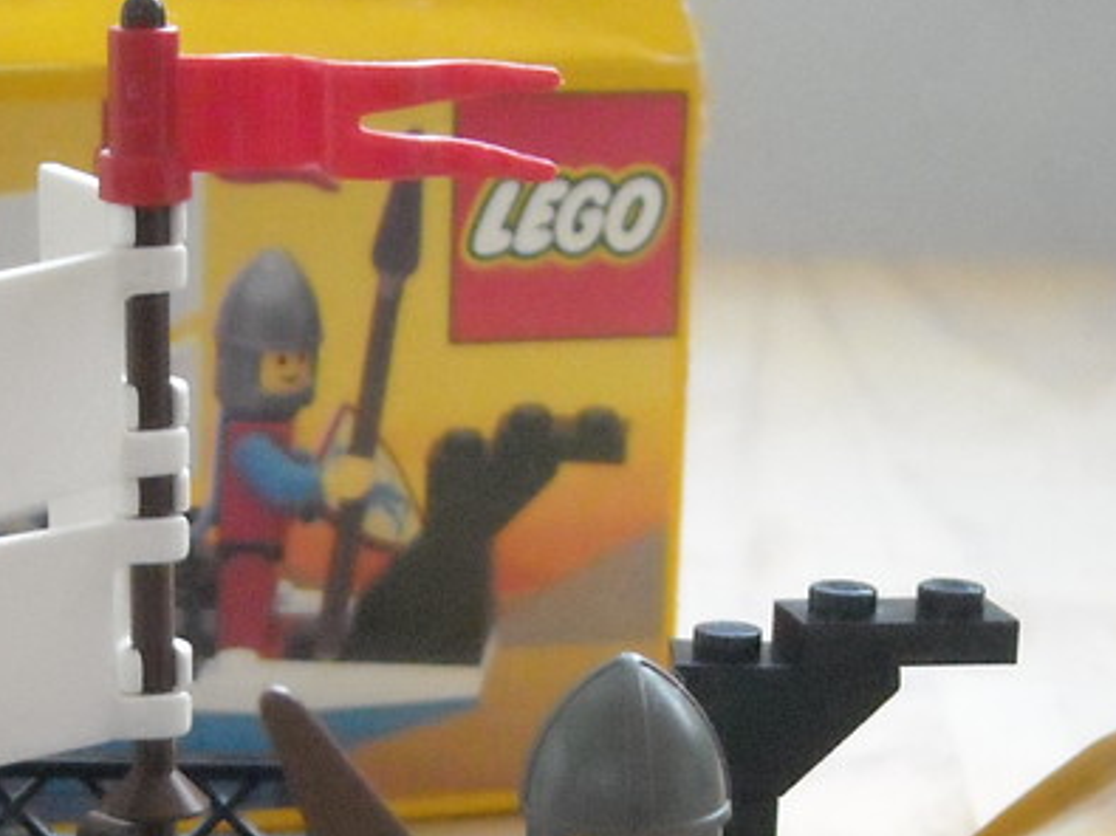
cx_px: 379
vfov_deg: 11.9
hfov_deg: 16.0
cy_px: 911
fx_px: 3964
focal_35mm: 123
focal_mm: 8.85
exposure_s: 1/54
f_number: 3.3
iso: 800
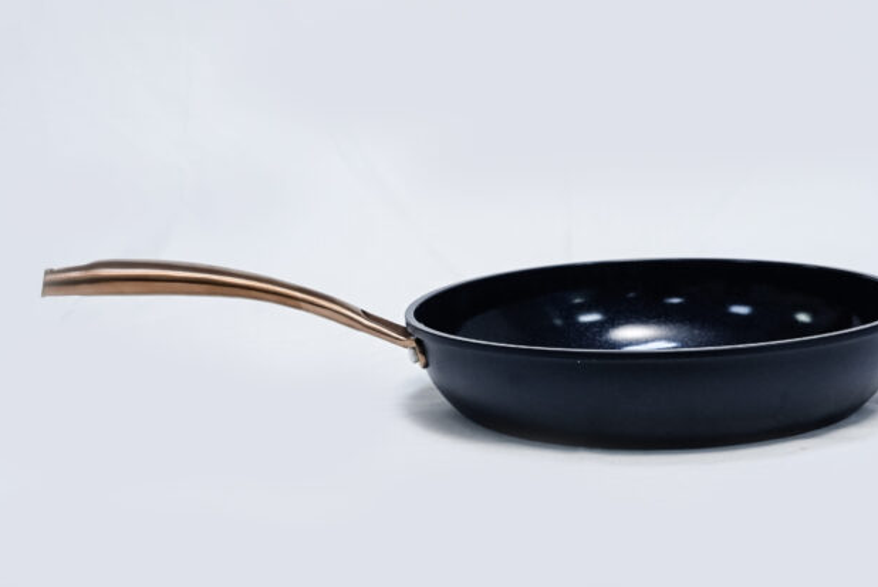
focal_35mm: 77
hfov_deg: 26.3
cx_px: 493
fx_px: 1879
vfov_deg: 17.7
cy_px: 273
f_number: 14
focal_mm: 68
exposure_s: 1/125
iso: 6400
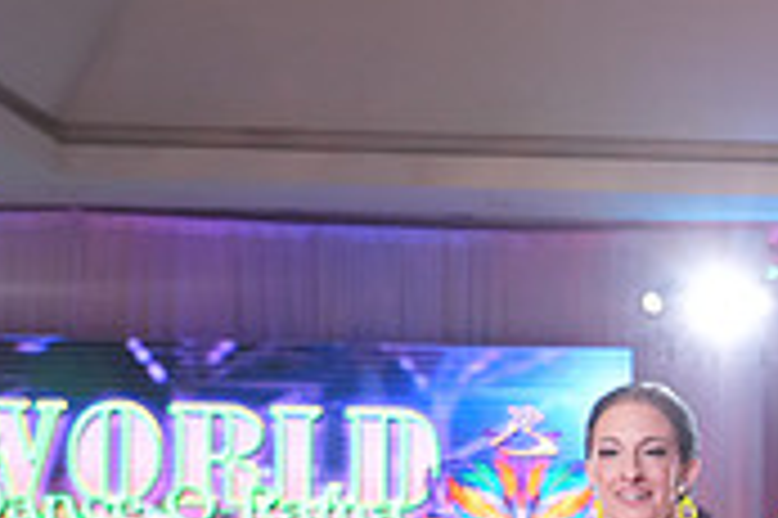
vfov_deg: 11.5
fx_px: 2461
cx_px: 1201
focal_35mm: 114
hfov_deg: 16.3
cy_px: 791
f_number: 4
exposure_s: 1/500
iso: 3200
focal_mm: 34
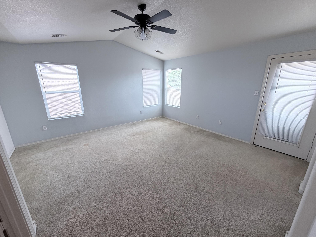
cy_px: 118
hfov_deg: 102.1
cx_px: 158
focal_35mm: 14
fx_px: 128
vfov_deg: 85.7
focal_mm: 2.22
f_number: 2.2
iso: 125
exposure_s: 1/121
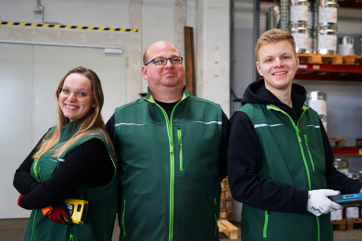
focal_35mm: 42
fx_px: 422
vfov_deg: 31.9
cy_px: 120
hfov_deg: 46.4
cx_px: 181
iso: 320
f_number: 4.5
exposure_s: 1/40
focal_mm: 42
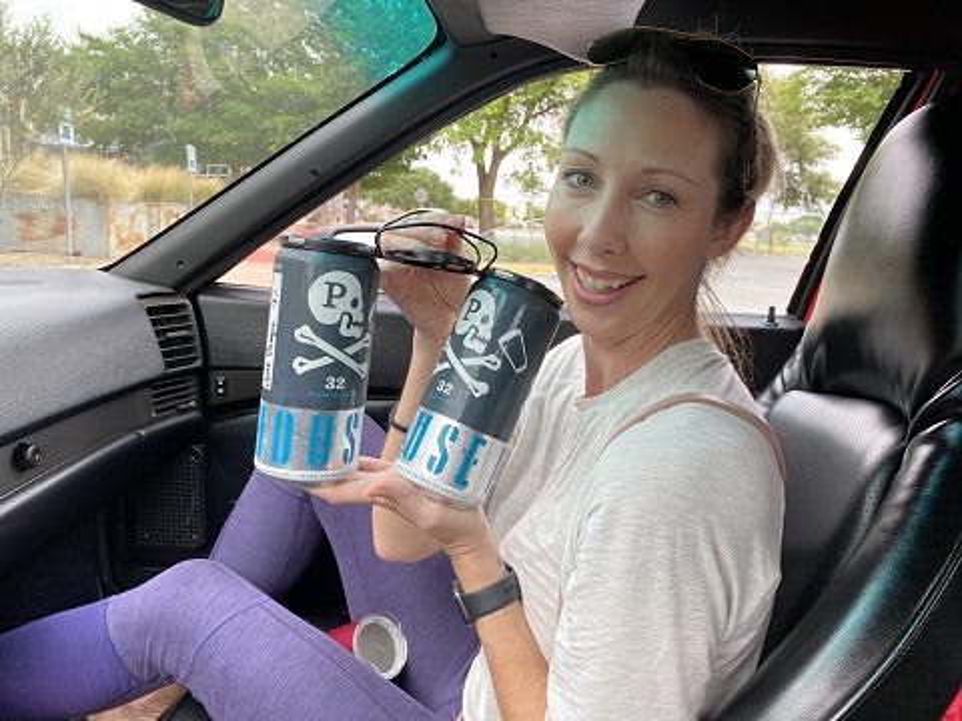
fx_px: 723
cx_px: 481
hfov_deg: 67.3
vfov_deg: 53.1
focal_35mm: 26
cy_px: 360
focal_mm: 4.25
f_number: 1.8
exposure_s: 1/161
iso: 32
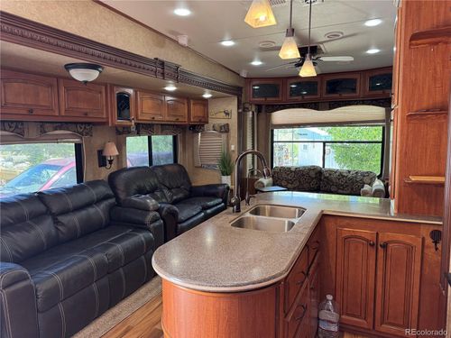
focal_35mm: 24
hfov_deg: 71.6
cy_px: 169
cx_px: 226
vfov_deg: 56.8
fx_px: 313
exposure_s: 1/60
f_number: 1.78
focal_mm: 6.76
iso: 320
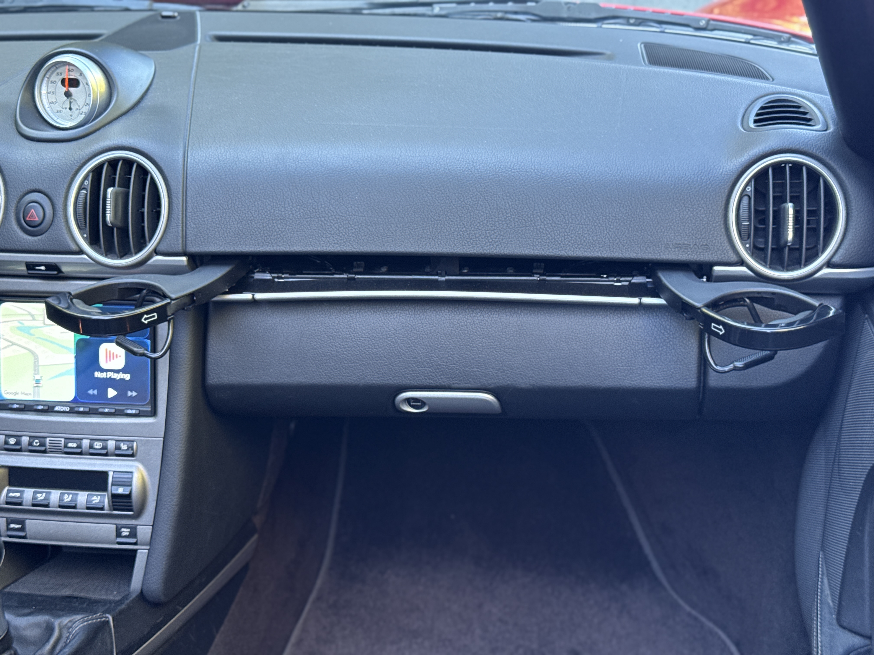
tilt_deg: -25.4
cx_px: 437
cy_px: 328
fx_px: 1212
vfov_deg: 30.3
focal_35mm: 48
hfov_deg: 39.7
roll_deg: +0.1
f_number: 1.78
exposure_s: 1/60
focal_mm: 6.76
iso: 125
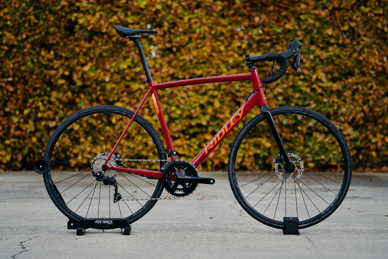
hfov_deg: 13.4
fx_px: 1649
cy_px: 130
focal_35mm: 153
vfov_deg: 9.0
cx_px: 194
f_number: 4
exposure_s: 1/320
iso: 100
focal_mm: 153
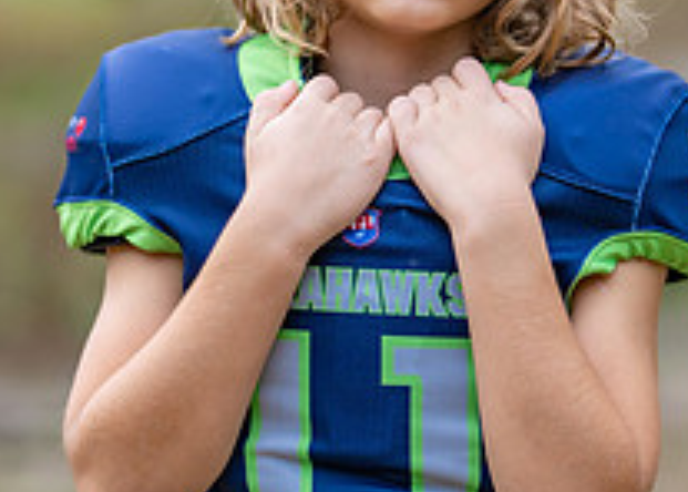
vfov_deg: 9.8
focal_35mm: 147
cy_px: 186
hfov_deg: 13.6
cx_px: 425
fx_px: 2873
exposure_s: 1/1000
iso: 100
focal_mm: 50
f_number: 1.2
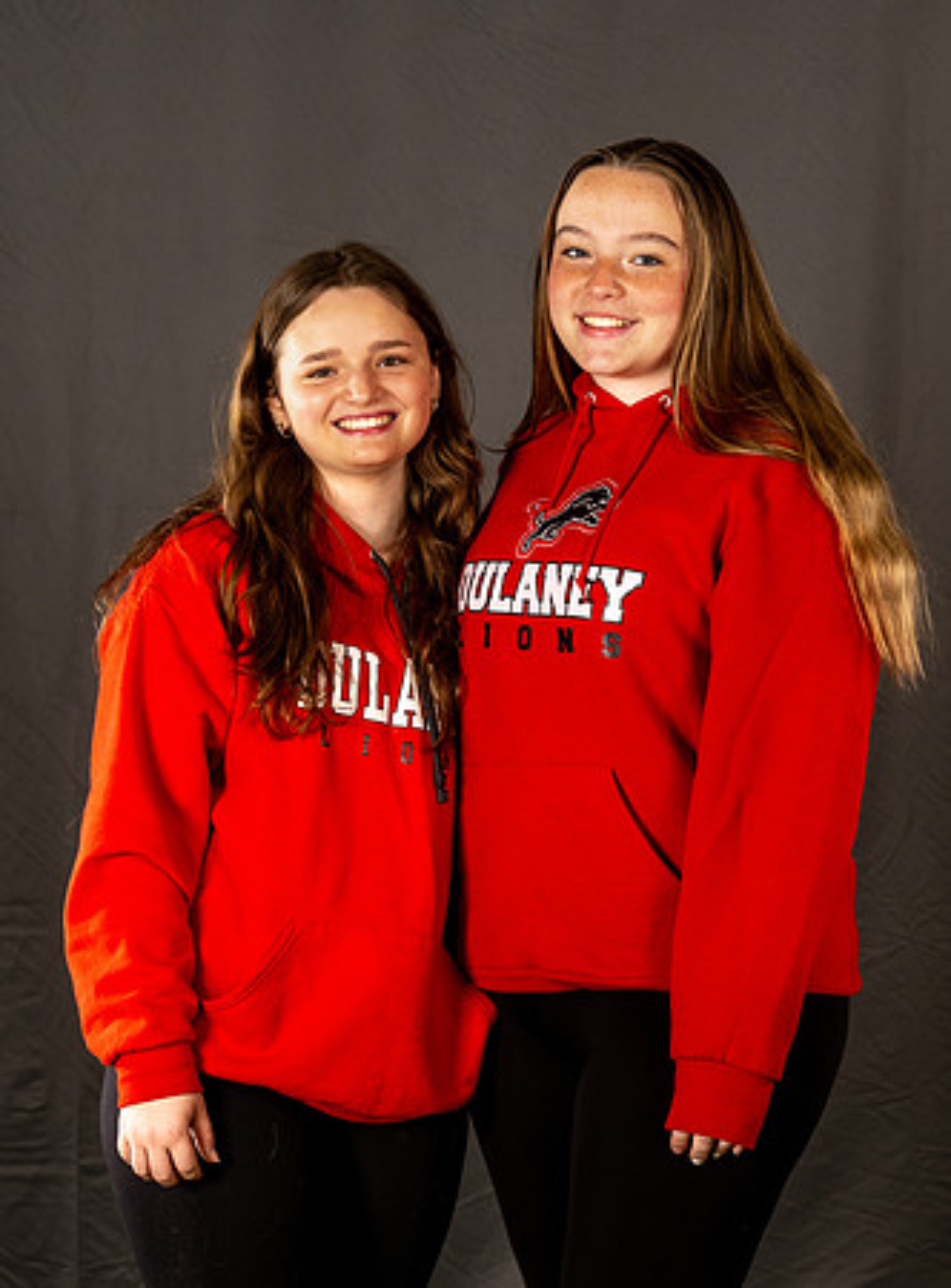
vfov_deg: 16.7
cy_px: 628
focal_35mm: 119
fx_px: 4400
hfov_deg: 12.3
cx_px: 669
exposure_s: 1/125
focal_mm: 77
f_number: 5.6
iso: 160
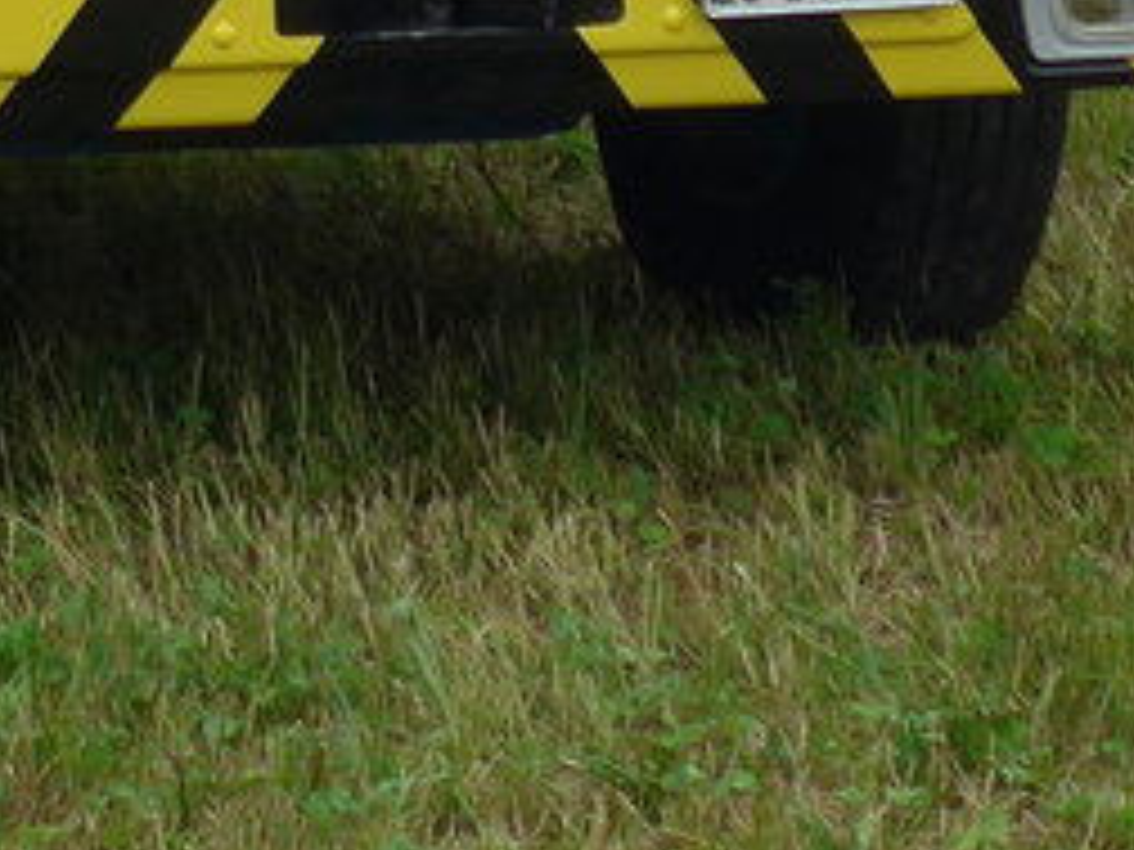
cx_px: 68
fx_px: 7174
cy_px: -1039
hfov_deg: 9.0
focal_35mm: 219
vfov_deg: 6.5
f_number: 3
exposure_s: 1/500
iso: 80
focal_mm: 9.5
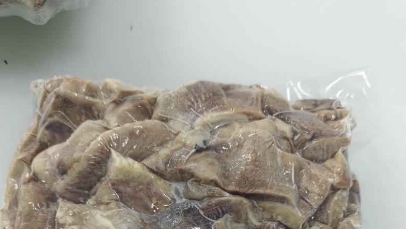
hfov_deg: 58.0
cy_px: 266
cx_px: 200
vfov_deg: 30.2
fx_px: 366
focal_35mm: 34
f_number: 1.88
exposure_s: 1/100
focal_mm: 5.6
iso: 905
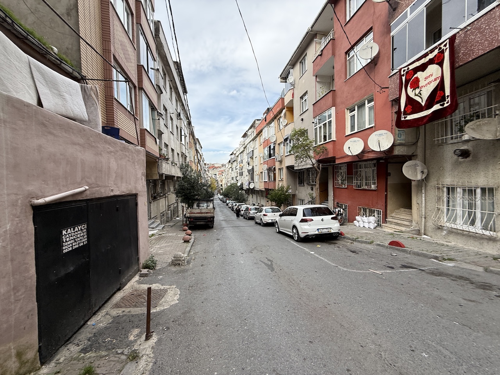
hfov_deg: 102.1
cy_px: 188
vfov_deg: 85.7
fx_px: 202
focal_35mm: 14
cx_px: 250
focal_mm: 2.22
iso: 50
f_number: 2.2
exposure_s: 1/439
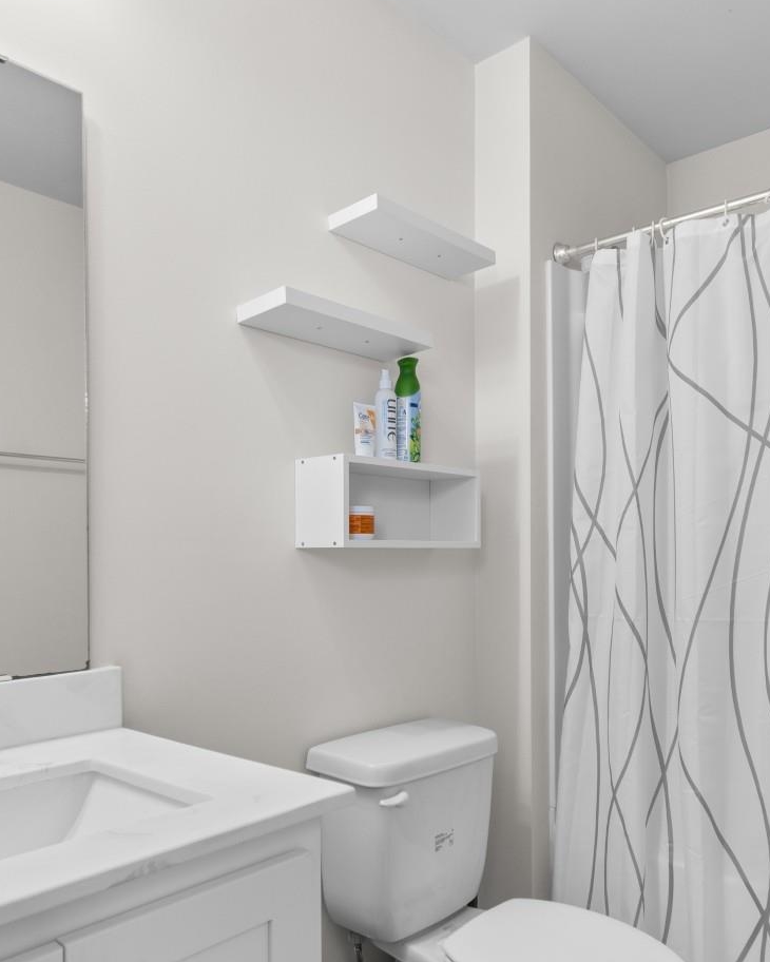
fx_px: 712
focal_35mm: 25
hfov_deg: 56.6
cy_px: 537
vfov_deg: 67.9
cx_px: 440
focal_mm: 10
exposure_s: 1/5
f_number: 4.5
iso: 100
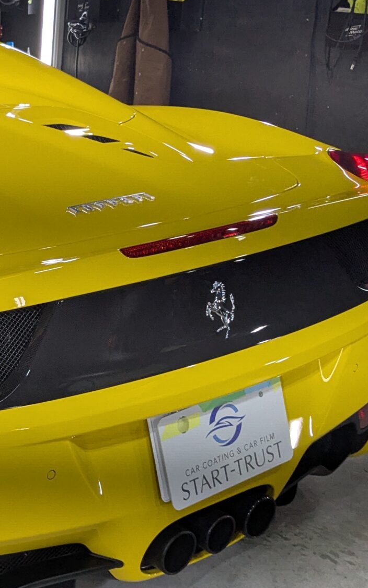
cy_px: 347
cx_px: -134
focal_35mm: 65
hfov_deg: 18.4
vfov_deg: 31.5
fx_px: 1043
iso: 76
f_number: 1.73
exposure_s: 1/254
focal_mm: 4.38
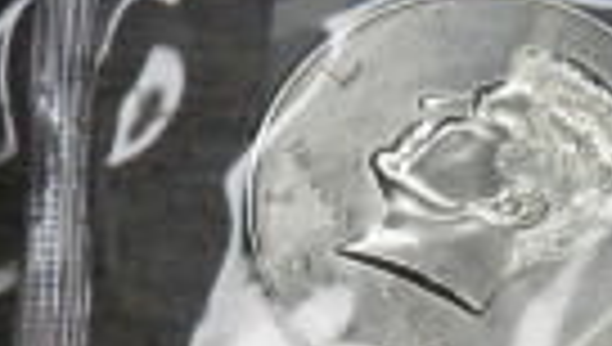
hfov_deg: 18.8
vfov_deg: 10.7
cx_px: 526
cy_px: 395
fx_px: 1820
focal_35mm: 112
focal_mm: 6.3
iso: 50
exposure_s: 1/60
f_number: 3.9
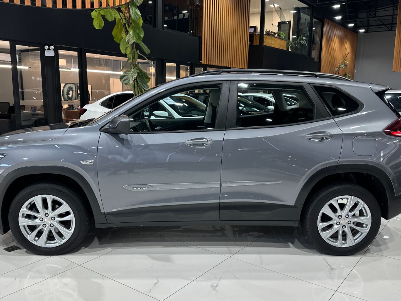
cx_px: 190
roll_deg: -0.4
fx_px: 371
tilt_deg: -10.9
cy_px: 167
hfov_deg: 56.8
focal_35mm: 32
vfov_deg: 44.1
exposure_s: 1/120
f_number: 1.78
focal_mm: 6.86
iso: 160
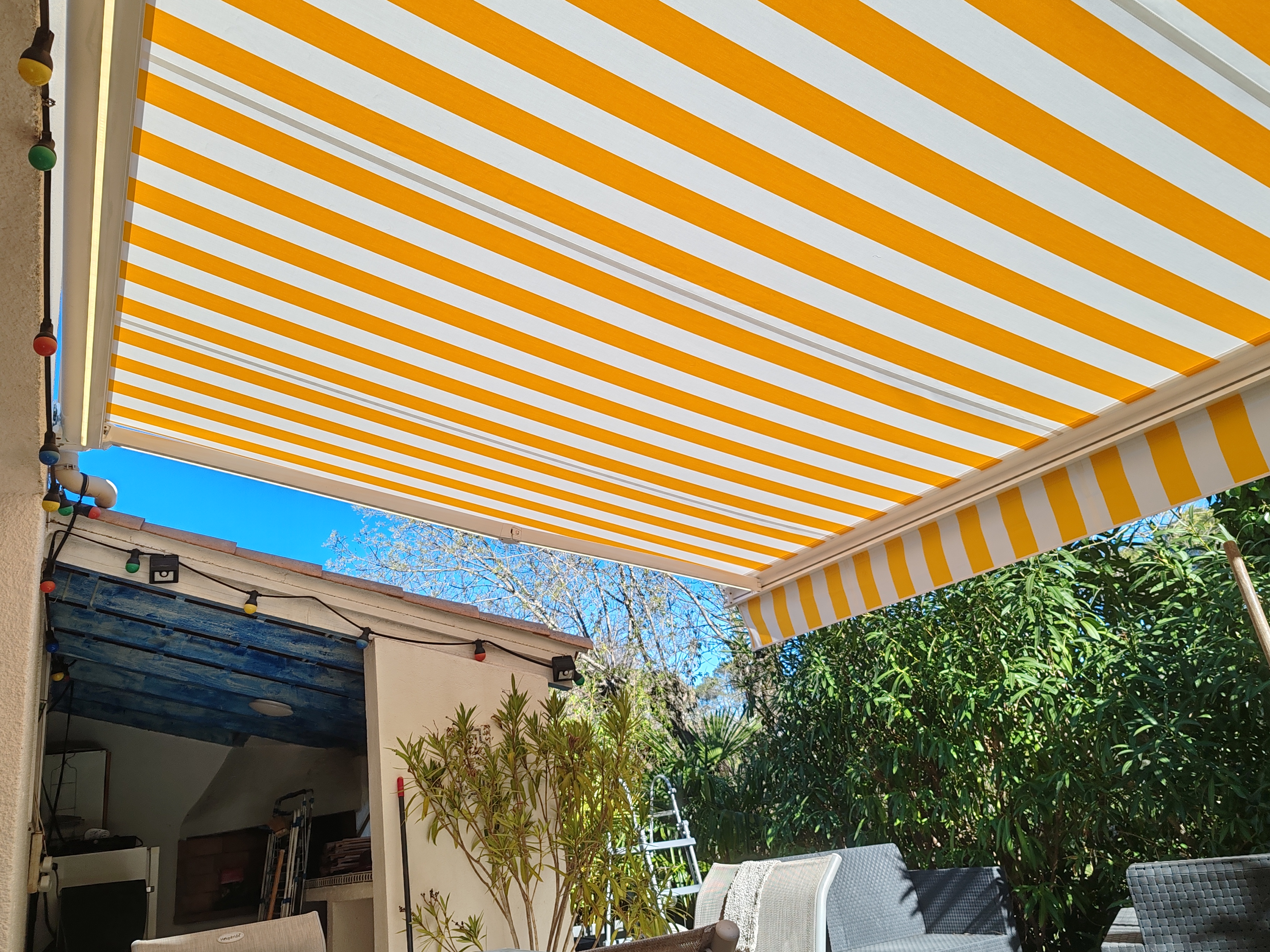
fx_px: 991
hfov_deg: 65.3
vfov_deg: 51.4
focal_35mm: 27
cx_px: 635
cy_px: 476
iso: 50
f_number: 1.9
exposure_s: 1/310
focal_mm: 6.12
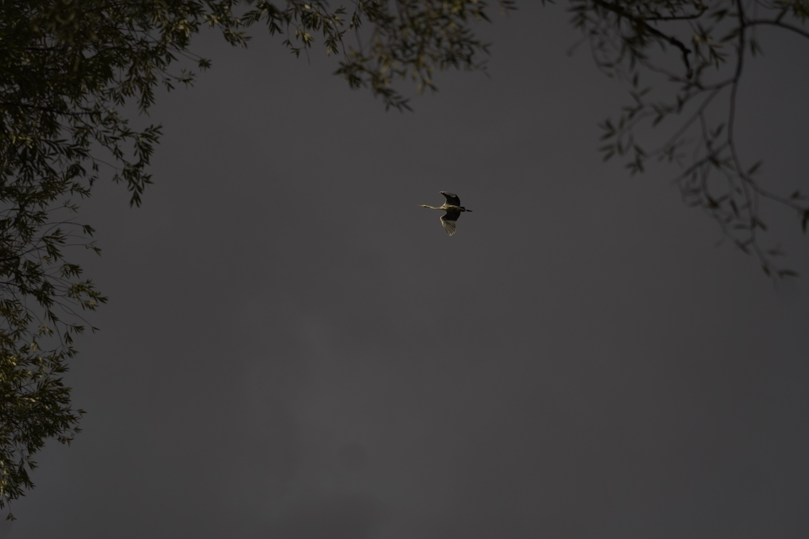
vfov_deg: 12.0
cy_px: 270
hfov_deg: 17.9
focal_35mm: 114
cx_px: 404
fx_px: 2562
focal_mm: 76
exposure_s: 1/4000
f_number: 4.5
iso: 320
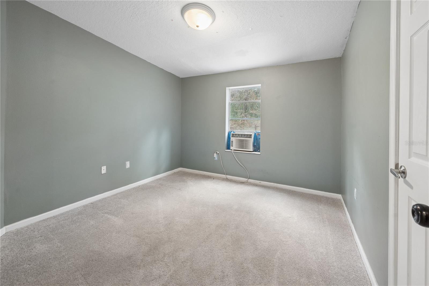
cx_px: 214
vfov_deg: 81.2
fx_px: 167
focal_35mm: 14
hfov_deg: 104.2
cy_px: 143
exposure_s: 1/15
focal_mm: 14
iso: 400
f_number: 8
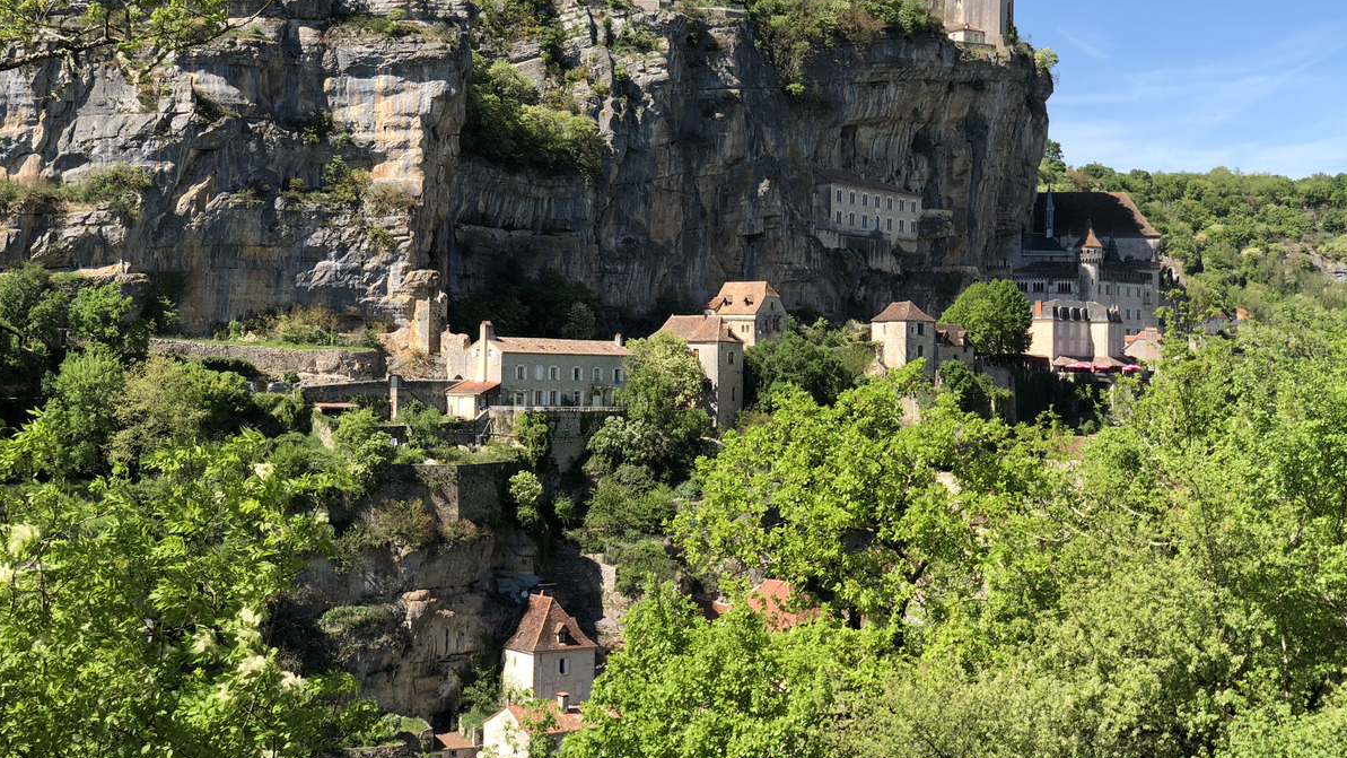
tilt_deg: +3.0
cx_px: 672
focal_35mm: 57
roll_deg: -0.6
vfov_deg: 21.1
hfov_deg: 36.6
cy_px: 304
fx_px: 2036
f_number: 2.4
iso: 16
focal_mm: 6
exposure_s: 1/571
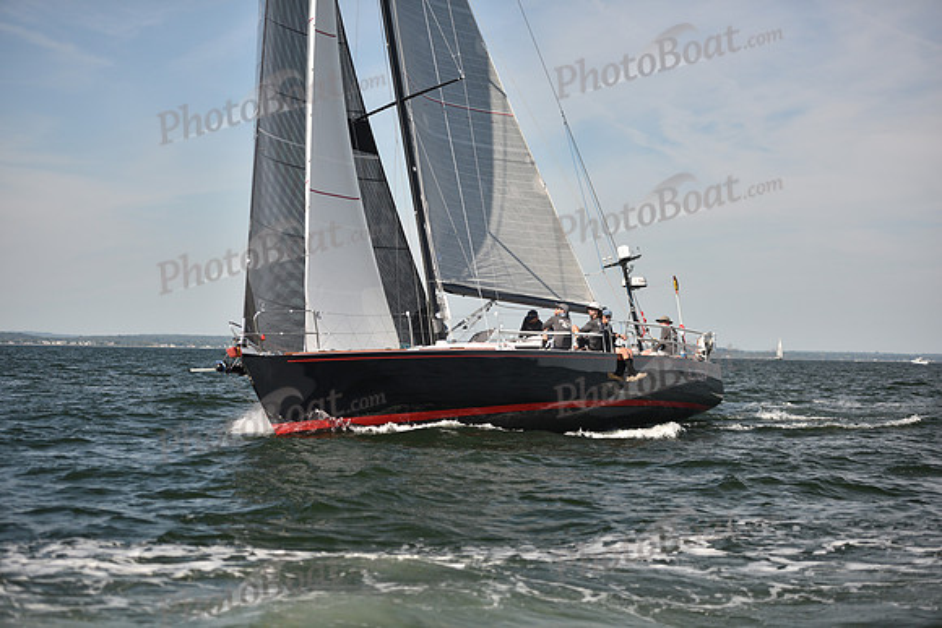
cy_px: 314
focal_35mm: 70
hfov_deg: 28.8
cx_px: 471
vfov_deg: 19.5
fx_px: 1832
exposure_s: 1/2000
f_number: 2.8
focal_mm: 70
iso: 250
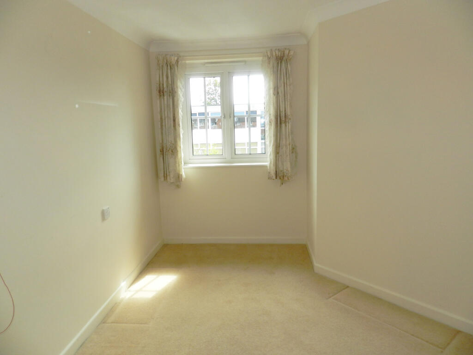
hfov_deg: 73.9
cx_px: 236
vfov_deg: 58.9
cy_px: 178
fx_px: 314
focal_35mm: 23
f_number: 3.4
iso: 160
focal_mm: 4
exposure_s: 1/160
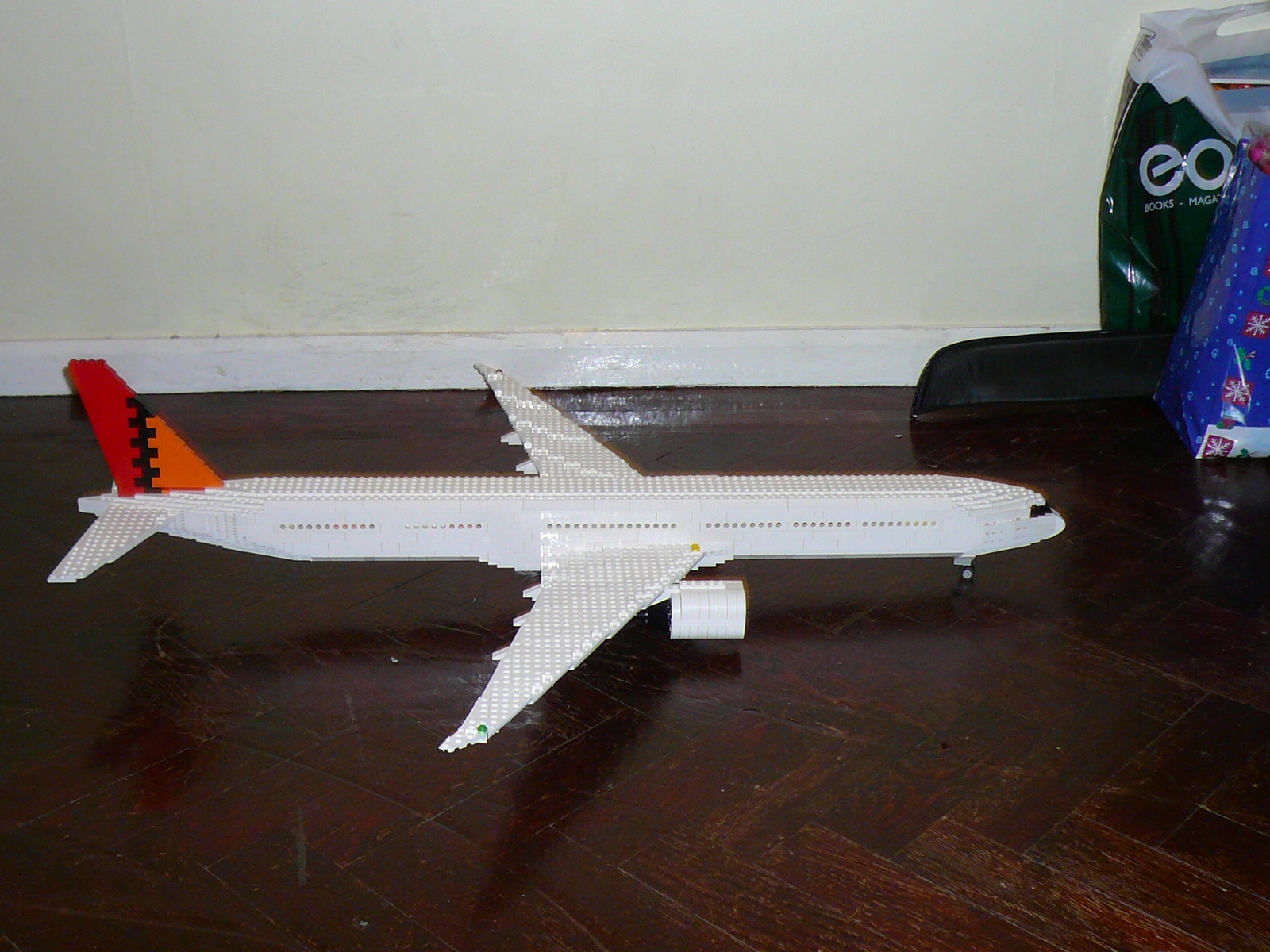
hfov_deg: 42.1
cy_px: 476
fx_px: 1651
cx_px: 635
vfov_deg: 32.2
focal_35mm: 45
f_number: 2.9
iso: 100
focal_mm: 4.9
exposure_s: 1/8
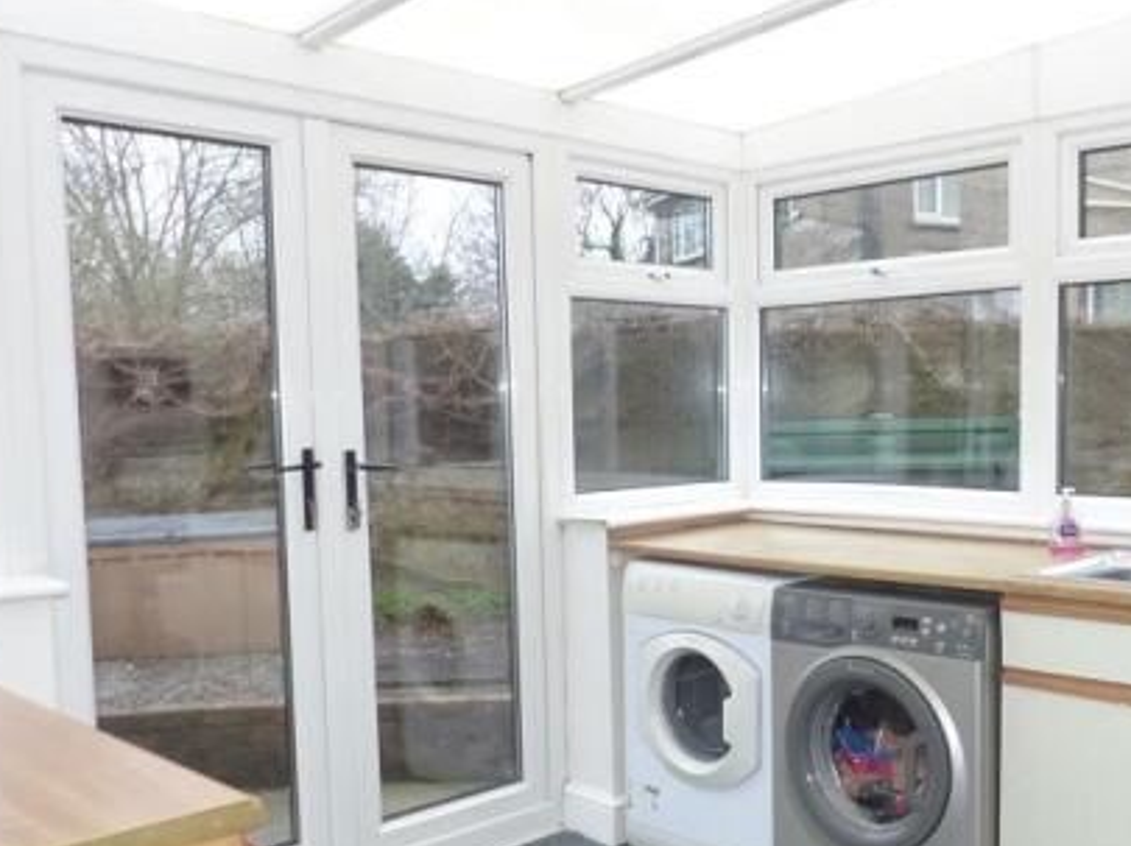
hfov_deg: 50.3
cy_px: 487
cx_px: 772
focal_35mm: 36
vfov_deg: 39.5
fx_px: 1175
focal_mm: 4.5
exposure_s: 1/100
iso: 100
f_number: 2.8
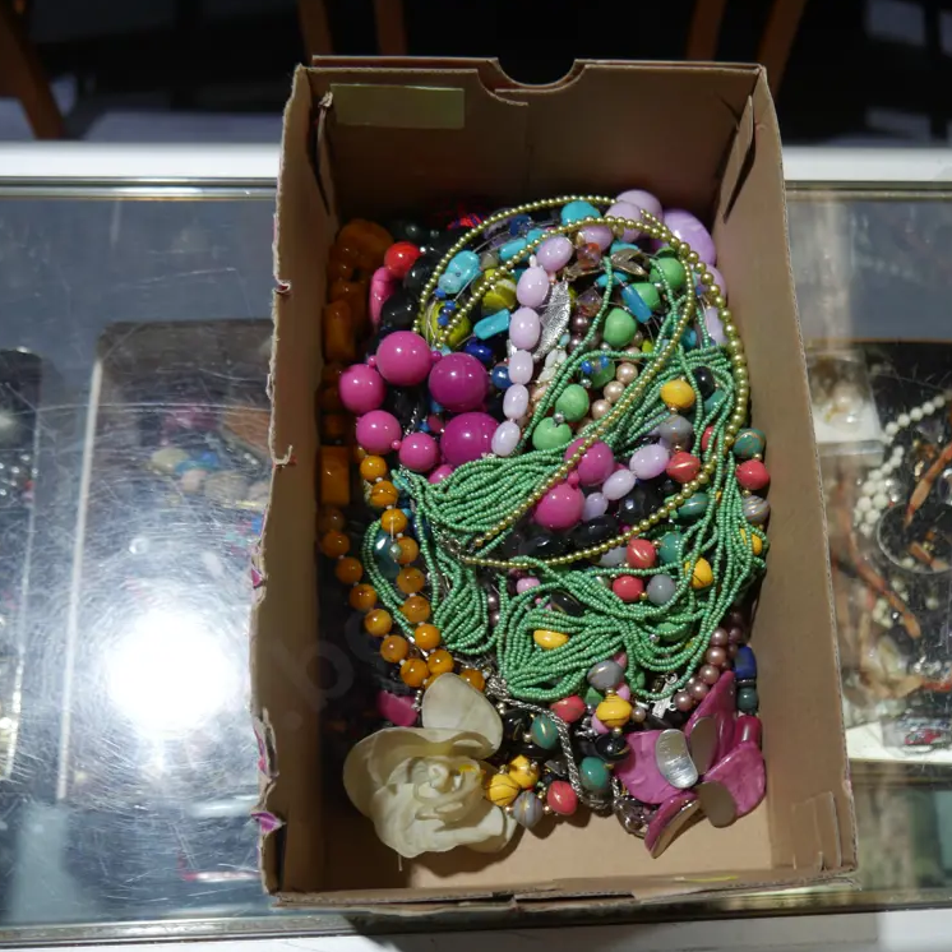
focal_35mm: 34
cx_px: 578
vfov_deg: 48.5
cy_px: 479
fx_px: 1058
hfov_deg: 48.1
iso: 200
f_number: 3.5
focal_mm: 14
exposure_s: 1/80
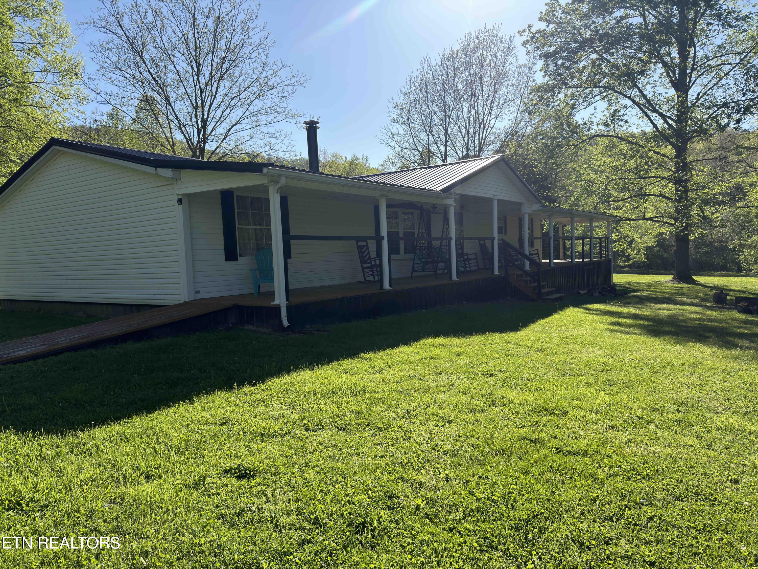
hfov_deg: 71.6
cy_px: 284
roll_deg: +3.6
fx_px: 526
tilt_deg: -2.1
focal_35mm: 24
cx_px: 379
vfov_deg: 56.8
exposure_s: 1/3497
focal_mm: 6.76
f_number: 1.78
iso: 80
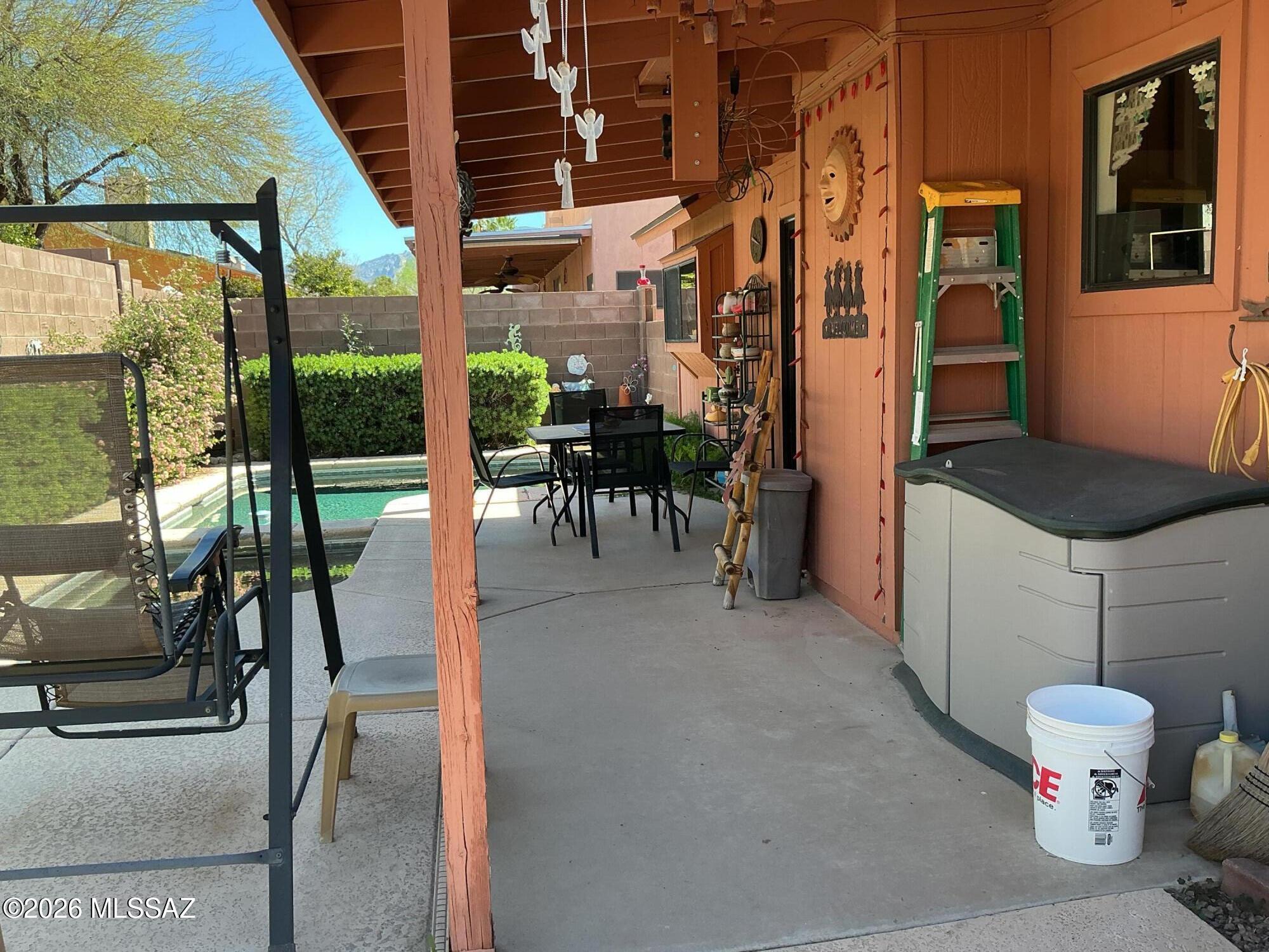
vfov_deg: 48.2
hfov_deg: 61.7
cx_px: 634
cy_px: 476
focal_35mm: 29
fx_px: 1063
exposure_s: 1/229
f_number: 1.8
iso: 25
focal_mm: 3
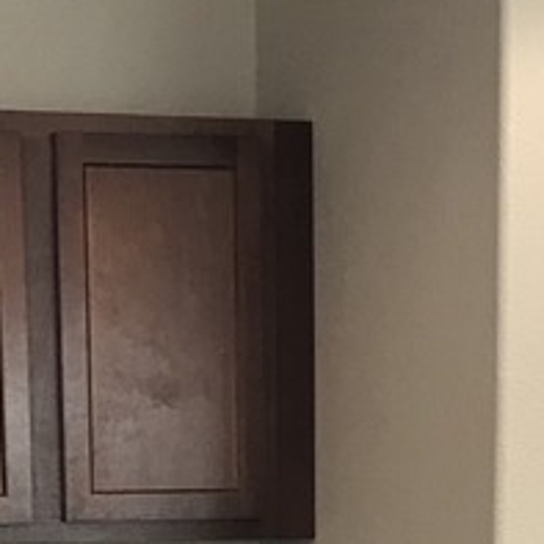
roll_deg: +0.5
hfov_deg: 12.8
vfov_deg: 12.0
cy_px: 897
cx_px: 207
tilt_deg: -9.0
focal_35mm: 136
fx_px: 2418
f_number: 1.8
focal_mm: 3.99
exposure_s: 1/30
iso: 32
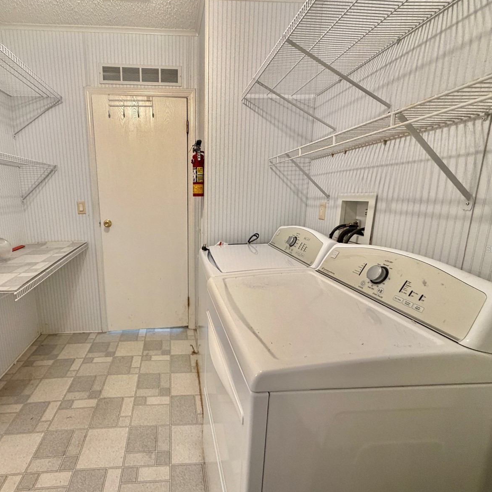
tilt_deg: -12.2
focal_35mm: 17
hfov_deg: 82.6
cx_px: 188
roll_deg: +0.2
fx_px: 273
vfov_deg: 84.0
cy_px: 249
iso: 320
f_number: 2.2
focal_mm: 2.22
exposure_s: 1/60
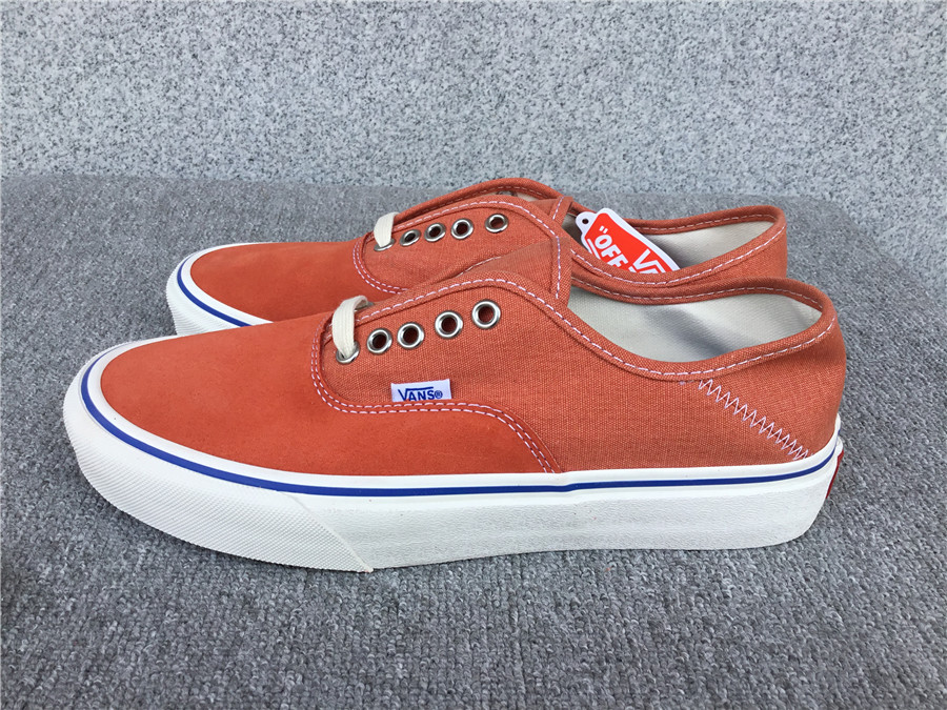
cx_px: 474
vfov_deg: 45.4
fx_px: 848
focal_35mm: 31
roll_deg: -2.8
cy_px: 355
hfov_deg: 58.4
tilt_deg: -28.9
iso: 25
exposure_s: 1/407
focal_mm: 3.3
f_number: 2.4
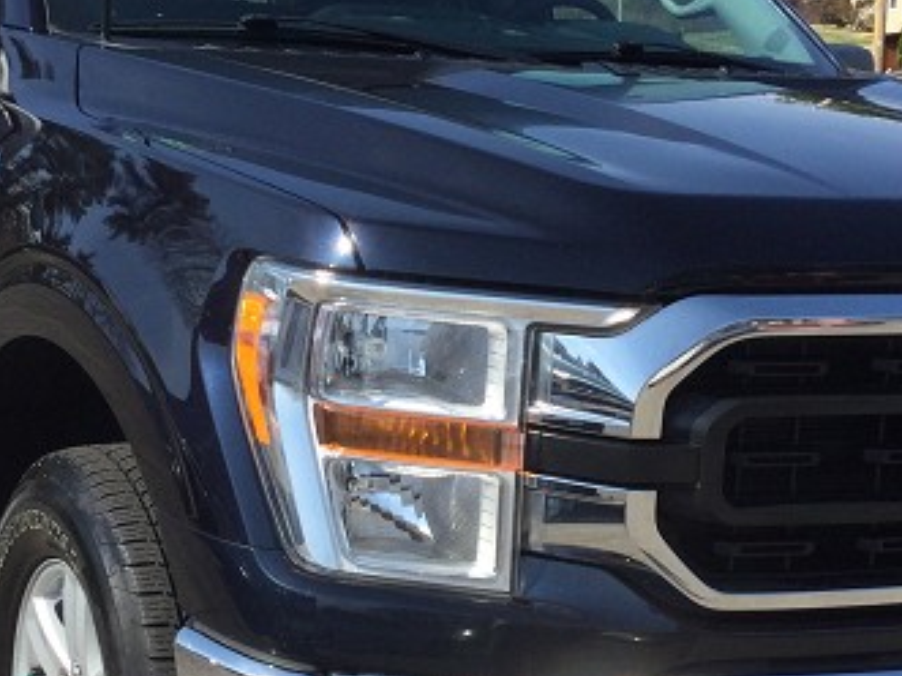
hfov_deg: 26.0
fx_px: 1954
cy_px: 357
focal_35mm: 75
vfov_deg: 19.6
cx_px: 384
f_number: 2.4
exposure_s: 1/1058
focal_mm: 3.3
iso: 25
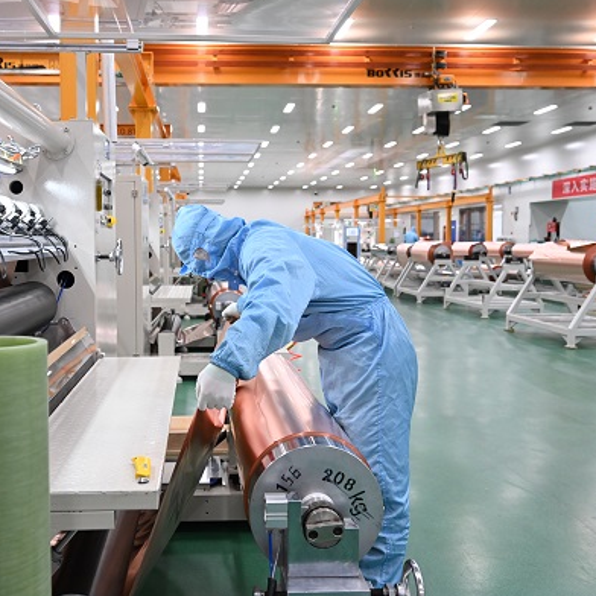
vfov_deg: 42.8
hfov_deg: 42.6
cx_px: 236
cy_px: 296
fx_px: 760
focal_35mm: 39
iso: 2000
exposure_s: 1/100
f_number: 4.5
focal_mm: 30
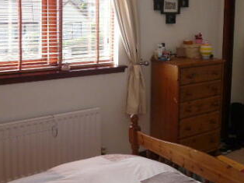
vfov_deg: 27.7
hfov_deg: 35.1
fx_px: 366
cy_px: 51
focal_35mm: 52
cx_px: 211
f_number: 2.8
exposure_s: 1/80
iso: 100
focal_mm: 4.6
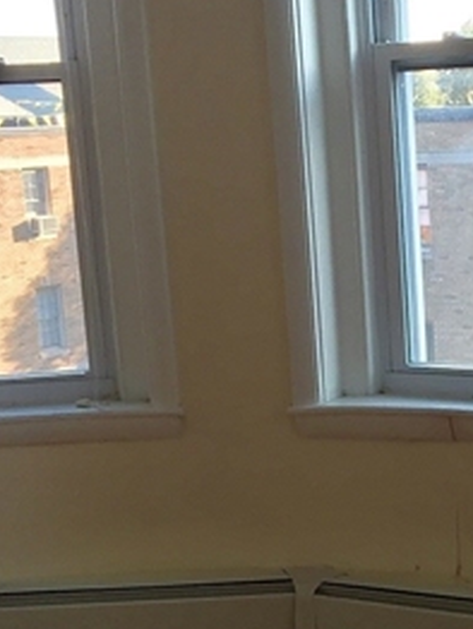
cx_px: 437
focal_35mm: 85
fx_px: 1546
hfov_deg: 17.1
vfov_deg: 22.8
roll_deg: +3.0
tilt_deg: -11.2
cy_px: 473
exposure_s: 1/120
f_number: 2.2
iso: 50
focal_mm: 4.15
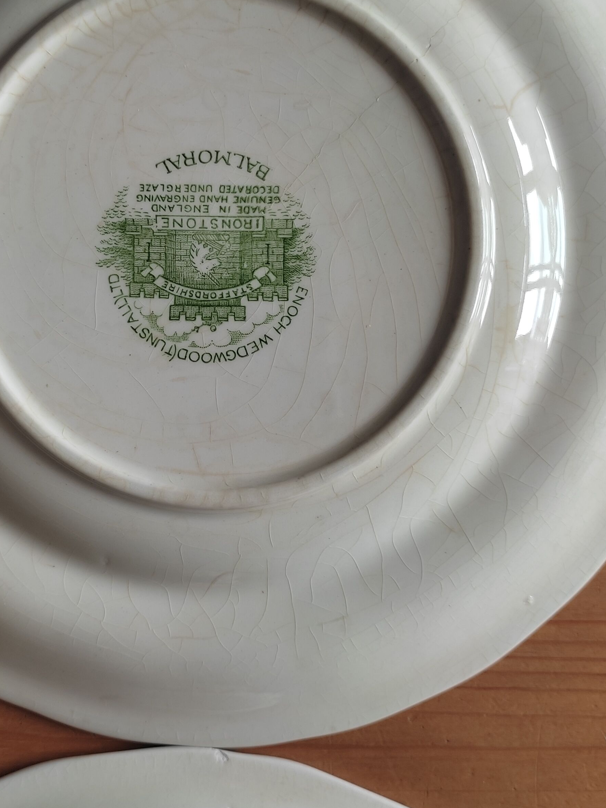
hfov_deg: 32.6
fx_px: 1027
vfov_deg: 42.9
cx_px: 204
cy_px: 383
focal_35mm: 44
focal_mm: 4.74
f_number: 1.79
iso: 100
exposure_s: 1/120
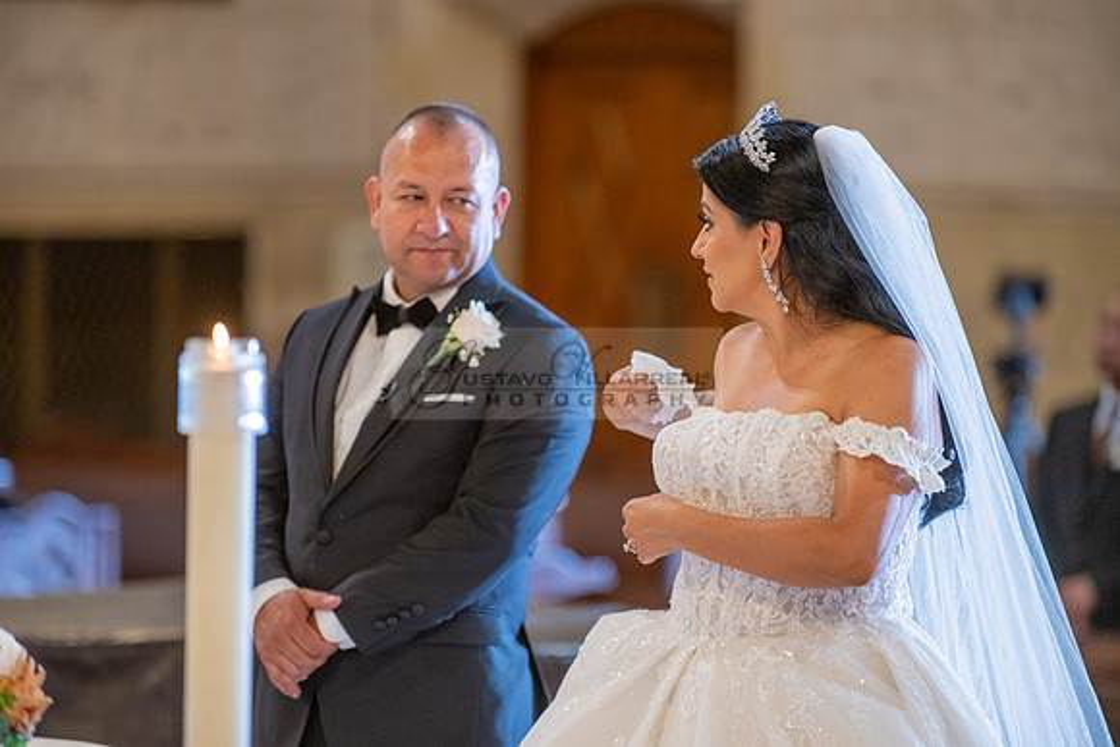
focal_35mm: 200
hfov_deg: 10.3
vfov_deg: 6.9
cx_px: 560
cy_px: 374
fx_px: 6223
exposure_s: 1/100
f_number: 2.8
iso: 1000
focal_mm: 200
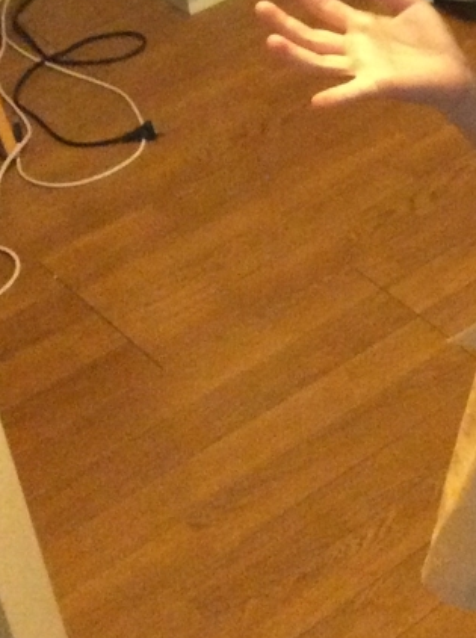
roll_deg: +1.1
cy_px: 204
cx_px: 607
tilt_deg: -38.6
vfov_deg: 21.5
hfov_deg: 15.5
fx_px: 1674
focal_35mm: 91
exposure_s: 1/15
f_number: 2.4
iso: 500
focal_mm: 3.3
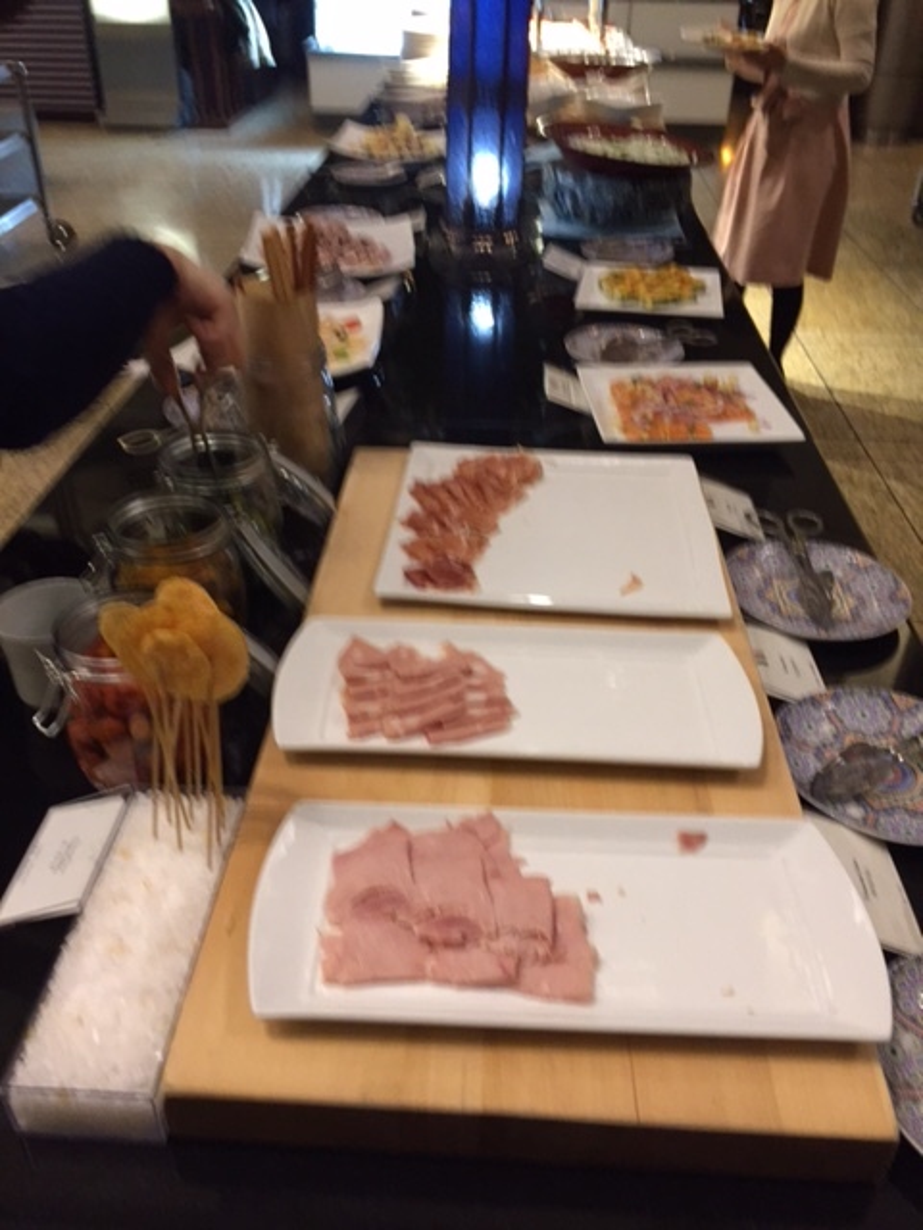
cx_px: 462
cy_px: 615
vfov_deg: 61.7
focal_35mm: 29
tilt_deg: -33.3
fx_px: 1031
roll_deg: -0.8
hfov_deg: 48.2
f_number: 2.2
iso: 250
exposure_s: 1/17
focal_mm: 4.15
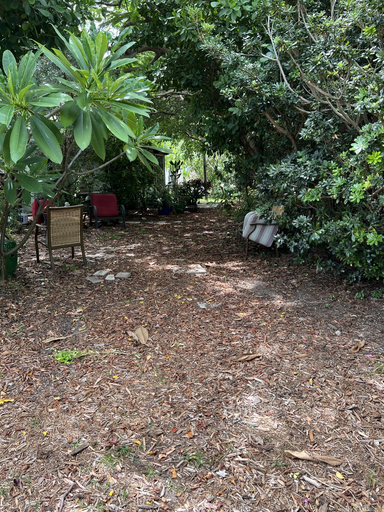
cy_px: 248
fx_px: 399
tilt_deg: -9.8
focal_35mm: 27
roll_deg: +1.7
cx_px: 190
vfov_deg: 65.3
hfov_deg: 51.3
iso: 40
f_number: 1.5
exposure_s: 1/166
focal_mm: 5.7
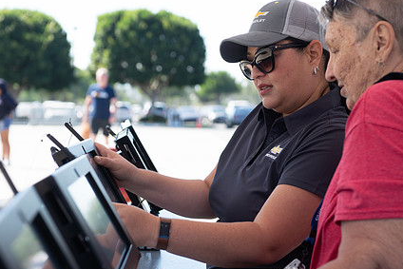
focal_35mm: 82
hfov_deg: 24.7
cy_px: 140
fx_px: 918
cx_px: 228
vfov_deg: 16.7
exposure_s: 1/800
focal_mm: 60
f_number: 4
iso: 250
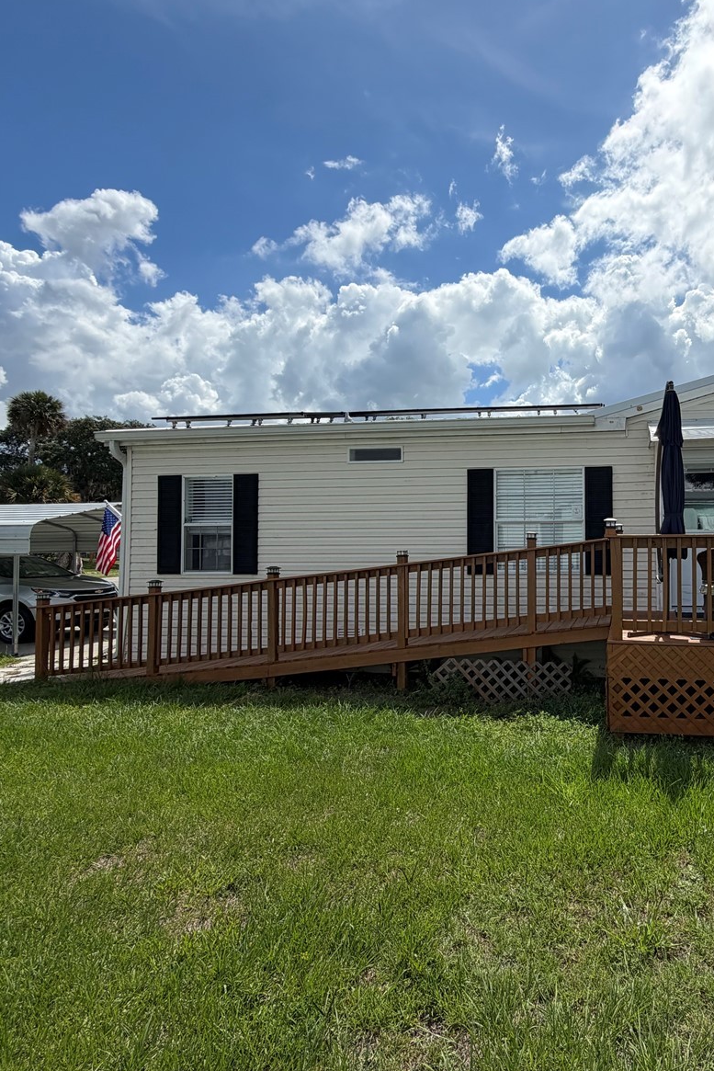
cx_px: 558
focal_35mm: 20
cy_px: 527
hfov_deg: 57.9
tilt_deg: +1.6
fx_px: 595
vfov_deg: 84.0
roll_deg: +0.5
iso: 25
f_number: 2.2
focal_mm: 2.22
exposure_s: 1/1497
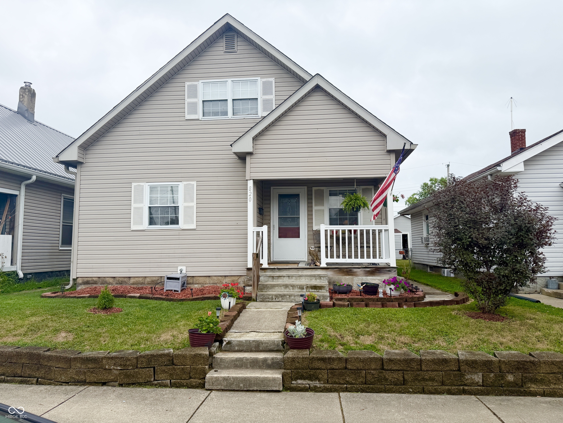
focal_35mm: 24
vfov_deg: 56.8
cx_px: 282
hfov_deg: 71.6
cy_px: 212
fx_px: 390
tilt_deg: +4.8
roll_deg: +0.7
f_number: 1.78
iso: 80
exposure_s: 1/1855
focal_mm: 6.76
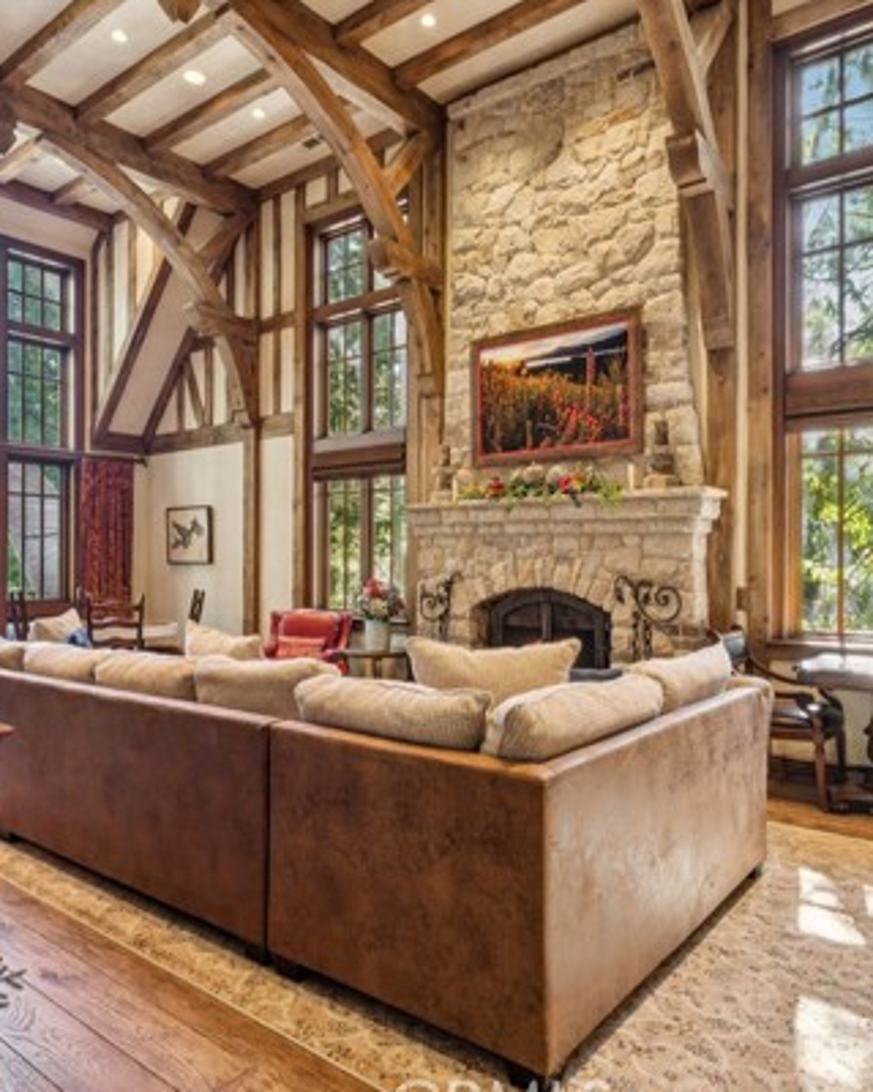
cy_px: 562
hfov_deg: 57.8
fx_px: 790
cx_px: 461
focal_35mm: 24
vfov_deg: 69.3
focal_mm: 16.3
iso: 100
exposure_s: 1
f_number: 13
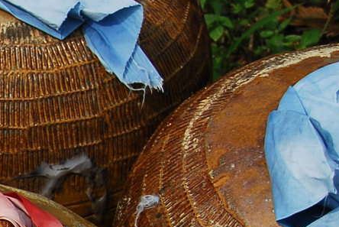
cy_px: 297
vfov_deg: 6.4
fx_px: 2020
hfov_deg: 9.0
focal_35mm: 214
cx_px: -336
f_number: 5
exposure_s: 1/640
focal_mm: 31
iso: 100
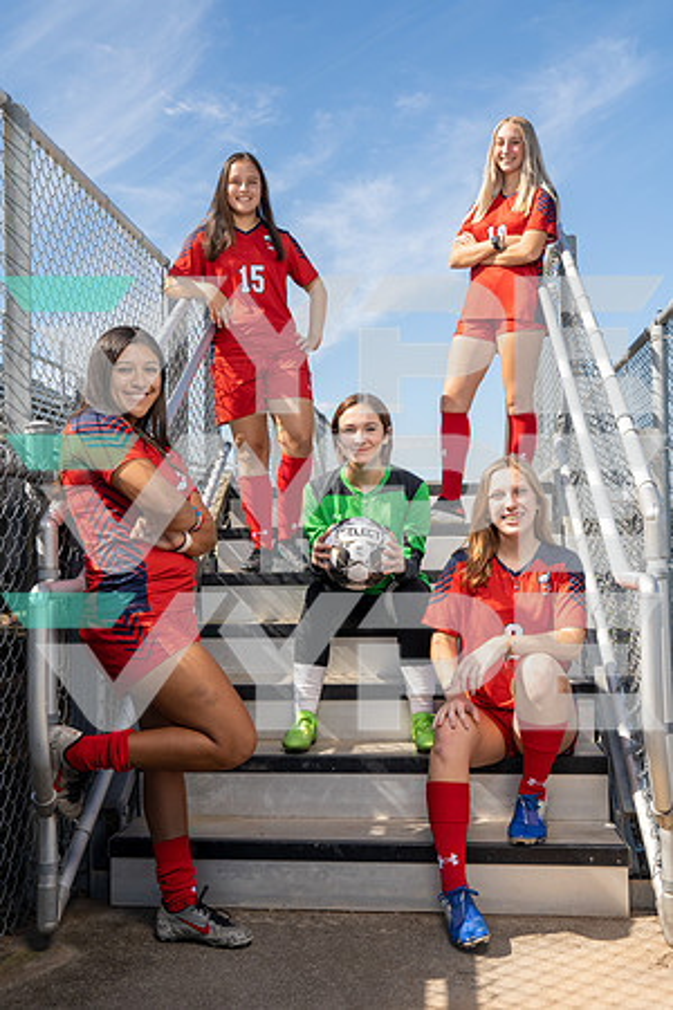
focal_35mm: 38
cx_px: 336
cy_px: 505
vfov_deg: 50.7
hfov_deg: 35.1
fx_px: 1065
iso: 200
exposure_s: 1/200
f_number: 10
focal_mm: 38
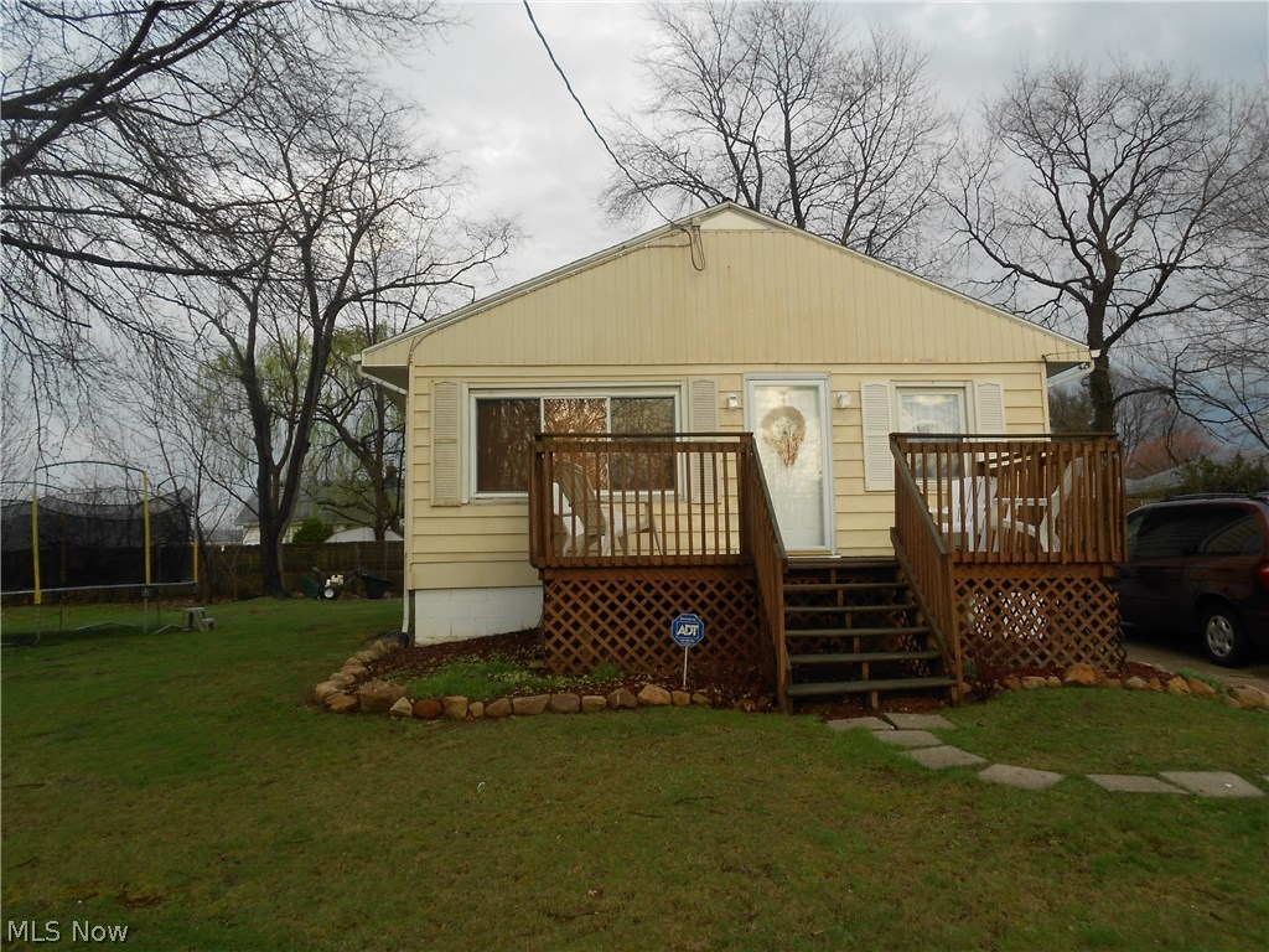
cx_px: 634
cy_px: 476
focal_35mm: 29
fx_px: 1063
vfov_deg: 48.2
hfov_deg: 61.7
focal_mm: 5.1
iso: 80
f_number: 3.4
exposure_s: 1/250
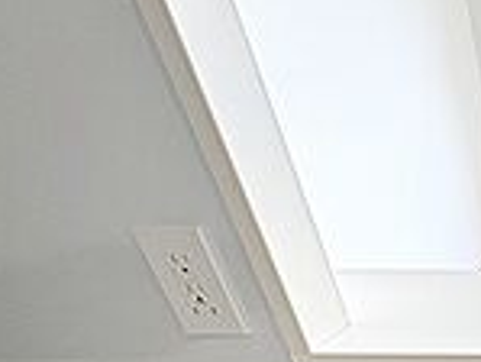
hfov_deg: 29.4
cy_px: 430
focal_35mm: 42
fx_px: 584
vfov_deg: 29.7
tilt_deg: -33.8
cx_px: 704
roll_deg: +0.5
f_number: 2.2
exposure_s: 1/100
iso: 125
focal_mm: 2.22
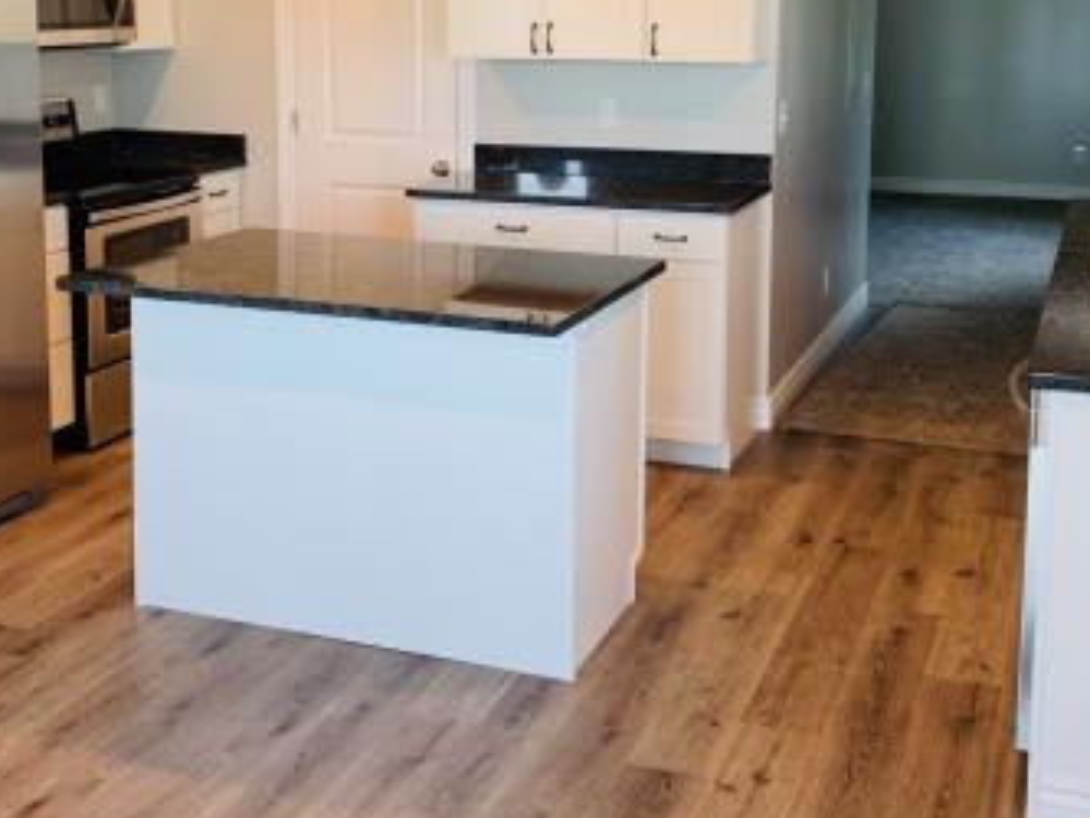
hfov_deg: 38.2
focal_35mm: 50
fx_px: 1575
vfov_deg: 28.8
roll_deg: -0.6
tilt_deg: -8.7
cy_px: 229
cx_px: 504
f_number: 1.8
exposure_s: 1/60
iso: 64
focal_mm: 4.25
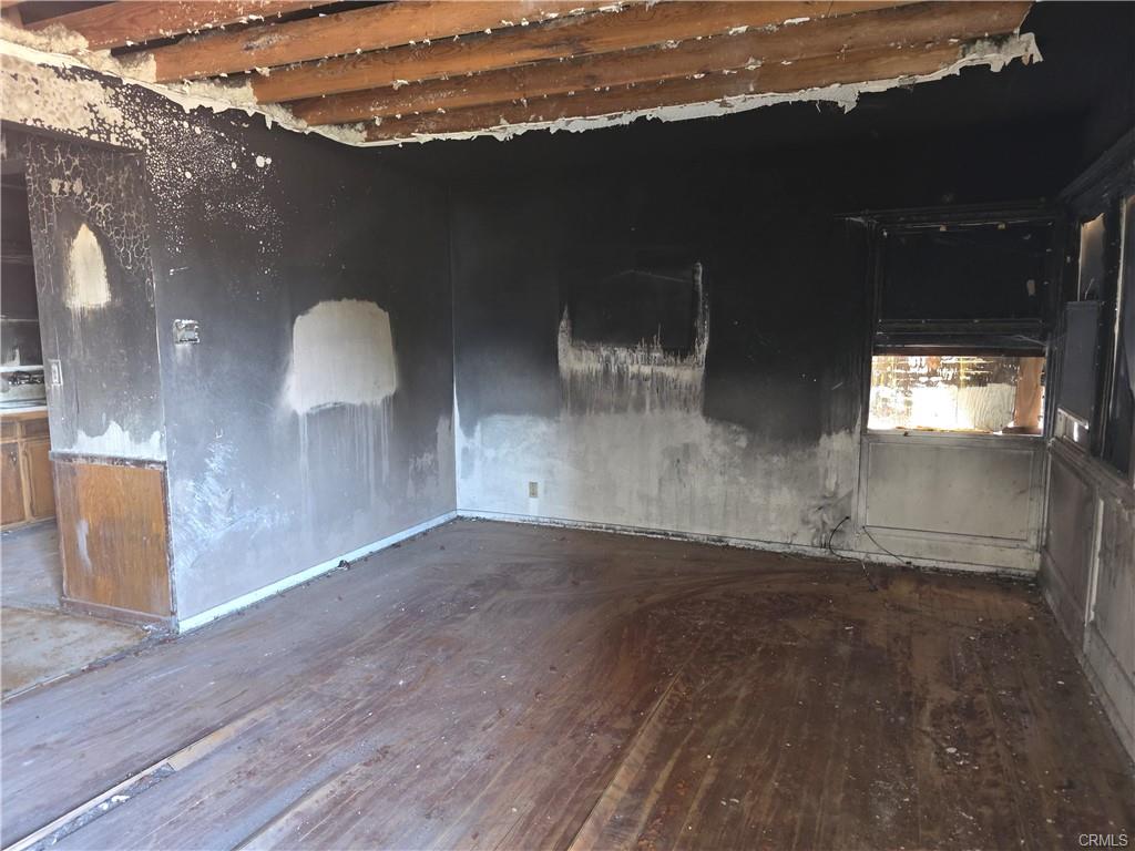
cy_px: 426
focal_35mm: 23
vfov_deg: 58.9
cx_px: 568
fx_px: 754
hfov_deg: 73.9
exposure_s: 1/12
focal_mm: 6.3
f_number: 1.7
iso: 400
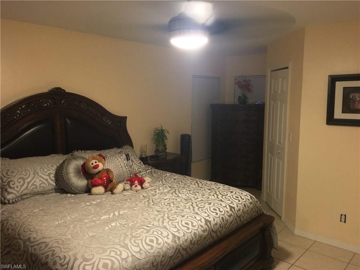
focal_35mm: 29
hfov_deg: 61.7
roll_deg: -0.8
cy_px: 135
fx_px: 302
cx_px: 180
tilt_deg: -7.7
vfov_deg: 48.2
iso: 320
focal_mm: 4.15
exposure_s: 1/15
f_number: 2.2
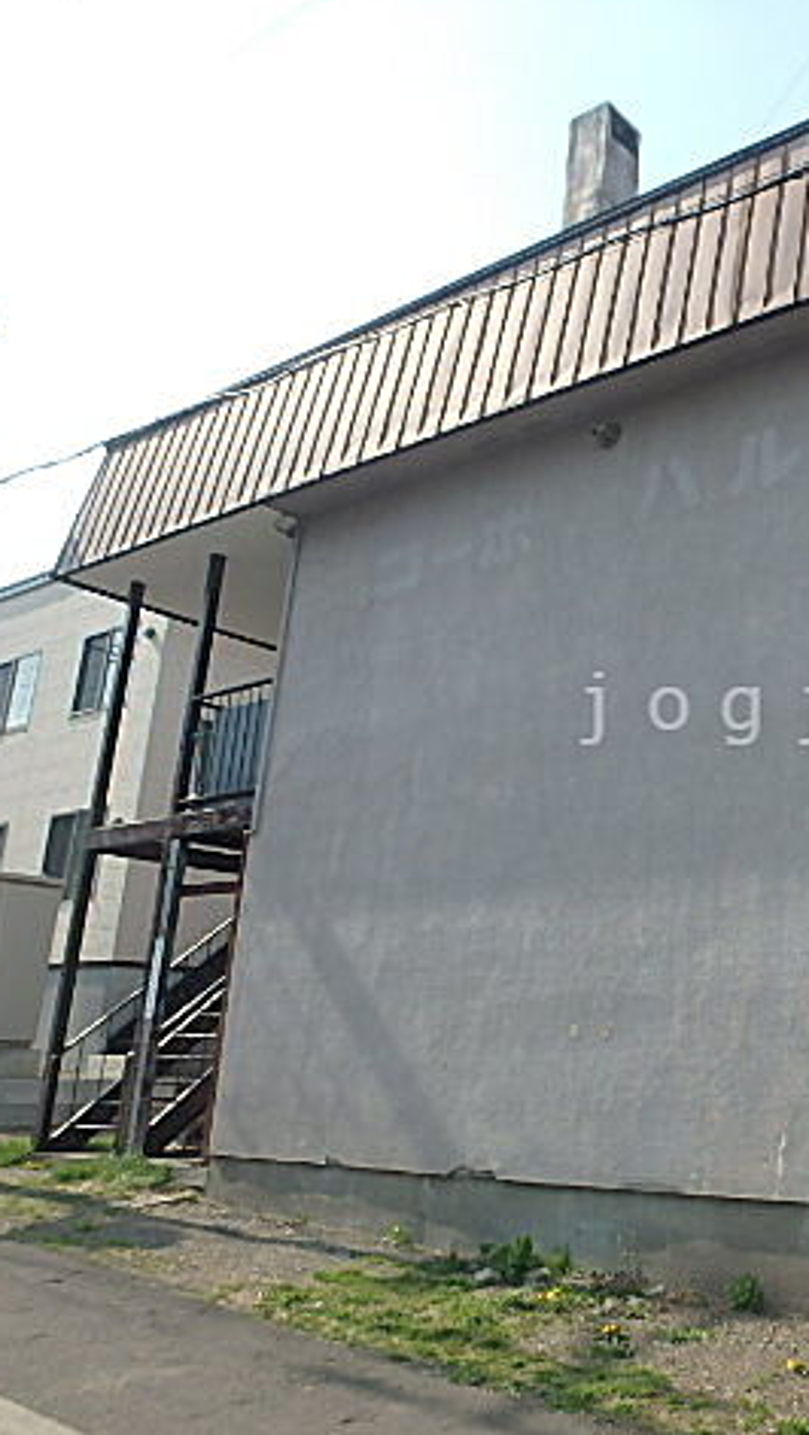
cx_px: 788
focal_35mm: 31
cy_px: 708
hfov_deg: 34.7
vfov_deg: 62.6
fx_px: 1181
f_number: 3.5
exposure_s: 1/800
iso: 125
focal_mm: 3.7
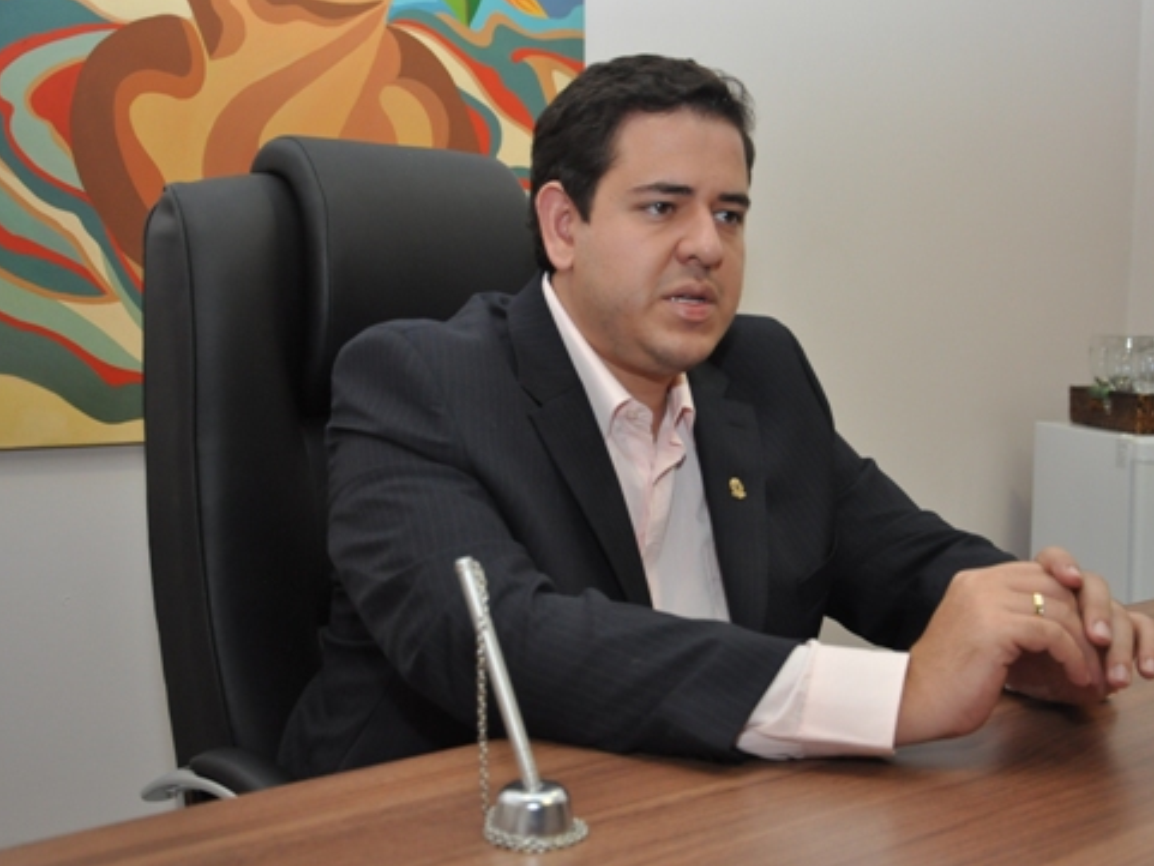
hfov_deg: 38.1
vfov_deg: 29.1
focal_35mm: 50
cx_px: 639
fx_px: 1667
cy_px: 439
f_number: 6.3
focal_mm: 30
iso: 1000
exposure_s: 1/60
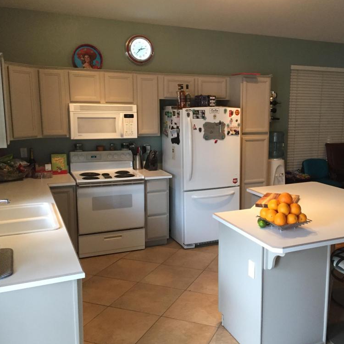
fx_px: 394
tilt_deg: -8.6
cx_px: 216
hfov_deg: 46.8
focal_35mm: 35
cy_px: 172
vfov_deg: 47.2
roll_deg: -1.1
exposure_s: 1/30
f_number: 2.2
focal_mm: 4.15
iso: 160
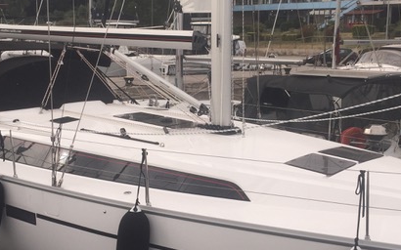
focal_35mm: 48
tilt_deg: -9.6
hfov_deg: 41.8
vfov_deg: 26.9
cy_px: 125
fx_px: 524
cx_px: 197
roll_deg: +0.4
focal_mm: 4.15
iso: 32
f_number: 2.2
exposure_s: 1/1522
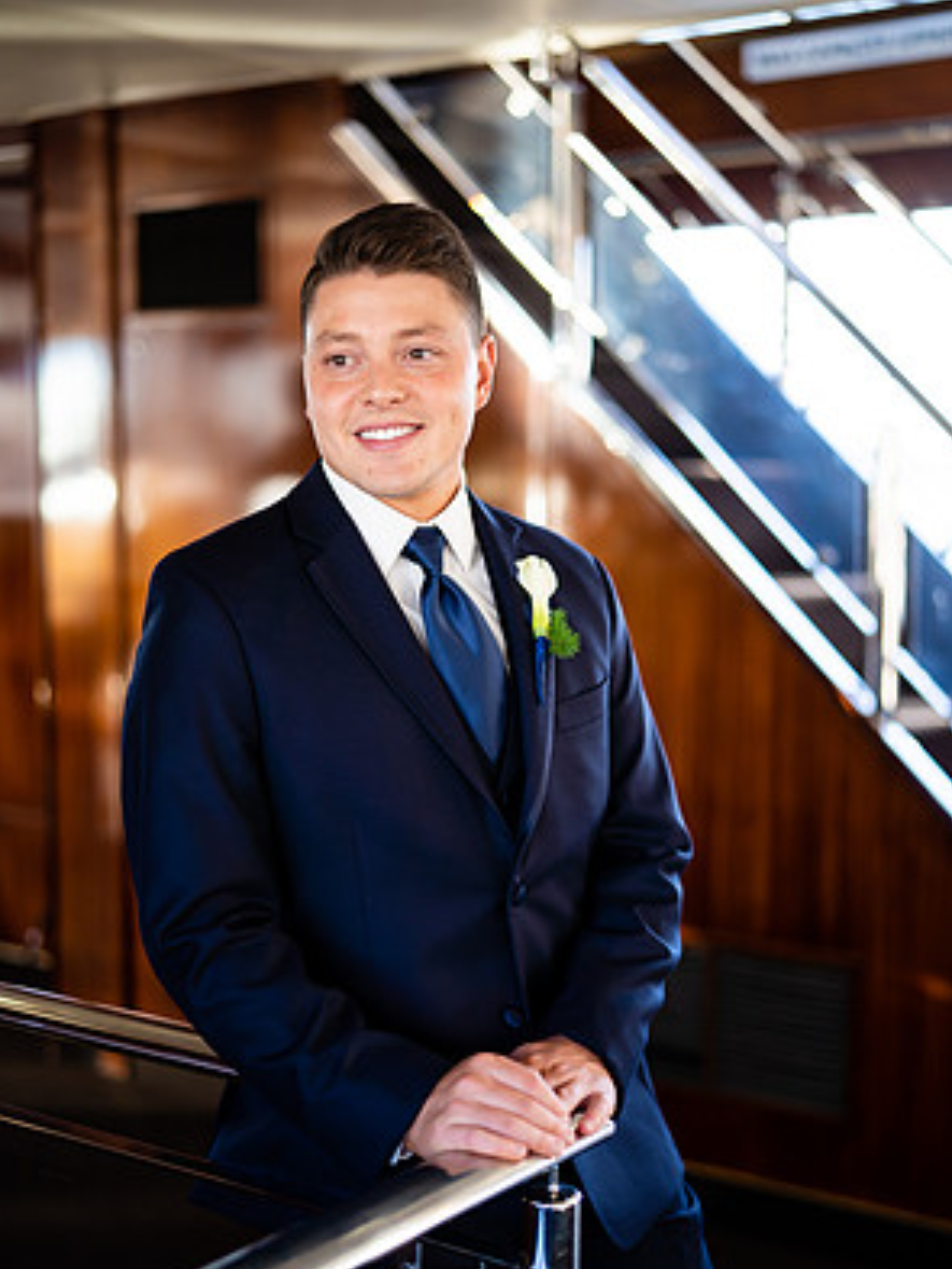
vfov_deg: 34.9
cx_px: 471
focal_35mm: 55
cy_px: 720
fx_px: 2016
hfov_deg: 26.6
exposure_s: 1/320
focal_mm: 50
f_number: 1.4
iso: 160
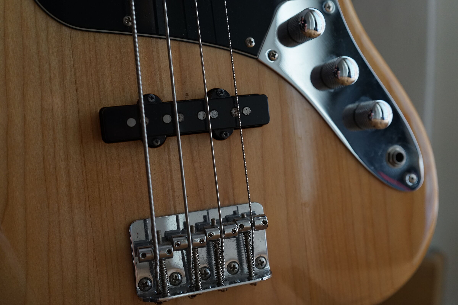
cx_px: 229
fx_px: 509
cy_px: 152
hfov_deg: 48.5
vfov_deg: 33.4
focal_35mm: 40
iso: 1250
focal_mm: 40
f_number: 4
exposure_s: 1/60
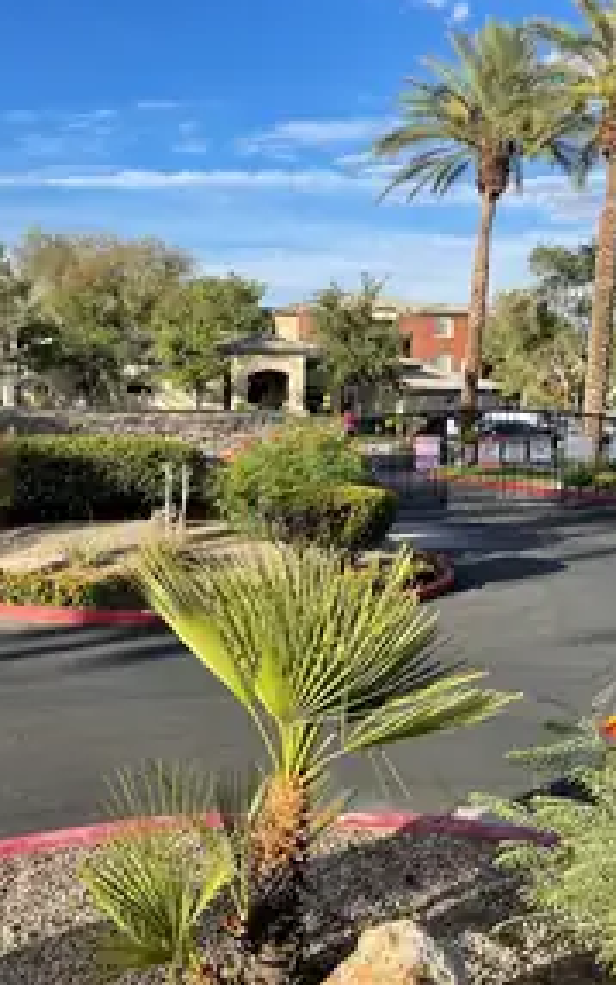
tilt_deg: -5.6
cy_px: 489
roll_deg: +0.1
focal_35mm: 37
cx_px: 206
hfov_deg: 34.2
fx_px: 993
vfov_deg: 52.7
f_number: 1.6
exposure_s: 1/2049
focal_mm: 5.1
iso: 32
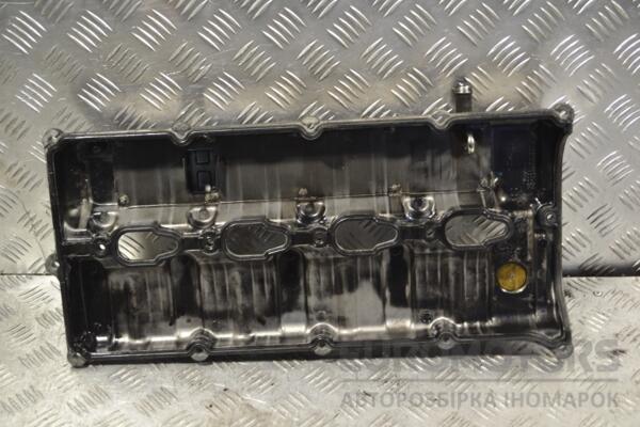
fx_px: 907
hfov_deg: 38.9
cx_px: 320
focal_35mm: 51
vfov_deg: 26.5
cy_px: 214
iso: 500
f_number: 5
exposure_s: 1/60
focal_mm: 34
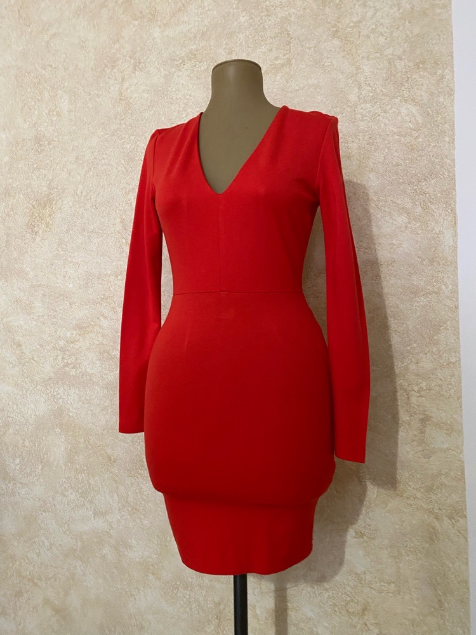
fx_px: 477
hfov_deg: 53.1
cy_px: 318
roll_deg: +0.4
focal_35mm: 26
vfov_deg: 67.3
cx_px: 238
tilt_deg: +4.3
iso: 400
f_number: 1.8
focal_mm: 4.25
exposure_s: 1/33
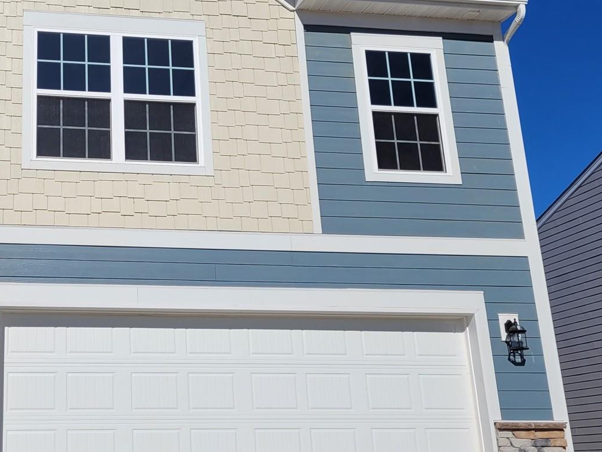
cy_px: 179
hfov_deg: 35.3
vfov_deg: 28.0
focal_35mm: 52
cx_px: 99
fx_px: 904
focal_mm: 5.4
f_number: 1.8
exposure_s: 1/6234
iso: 40
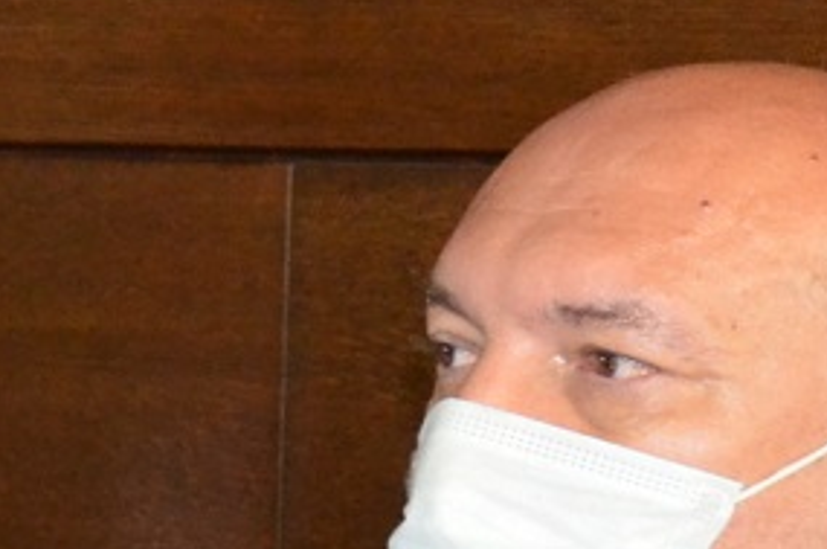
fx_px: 5788
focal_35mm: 252
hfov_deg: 7.4
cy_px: 597
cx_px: -1428
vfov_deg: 5.4
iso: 1600
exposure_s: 1/60
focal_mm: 25
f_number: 4
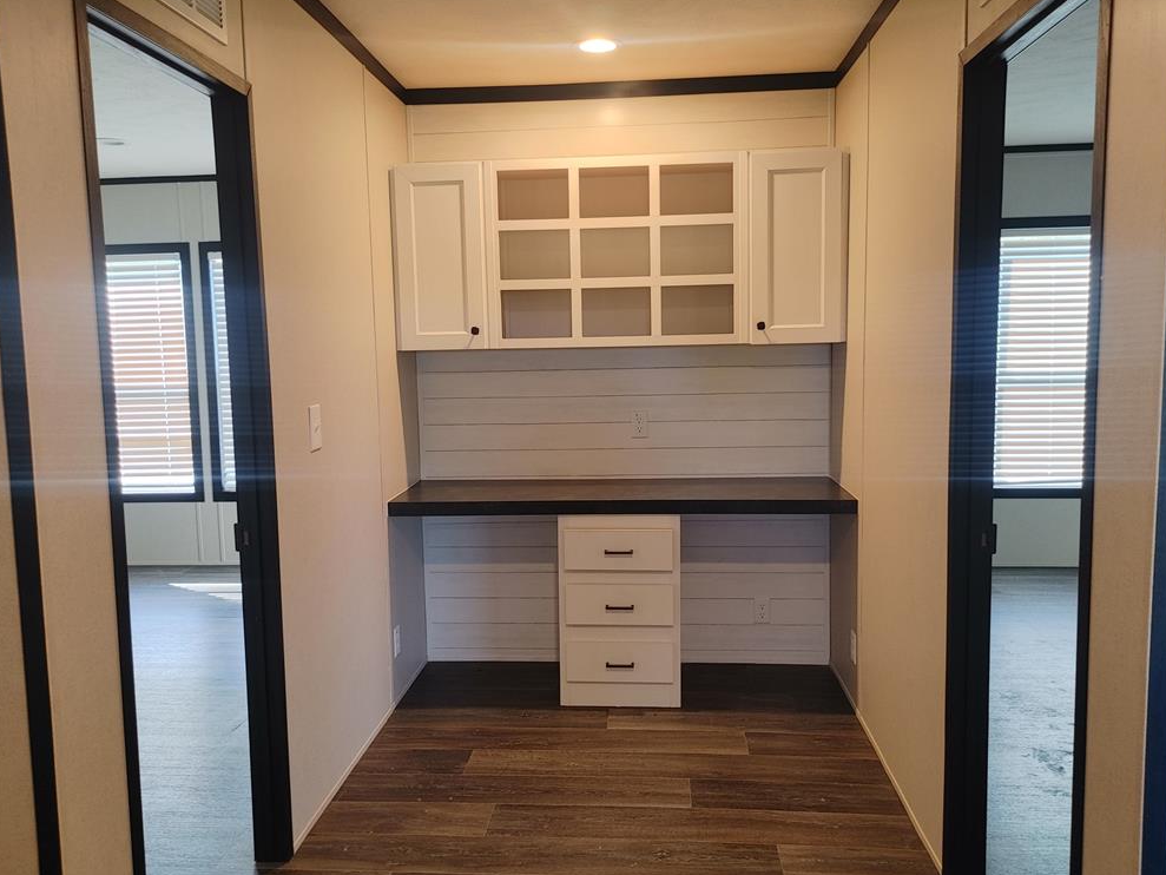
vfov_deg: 48.2
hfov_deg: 61.7
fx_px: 977
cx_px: 577
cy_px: 445
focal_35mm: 29
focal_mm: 5.58
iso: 100
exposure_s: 1/40
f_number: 1.8
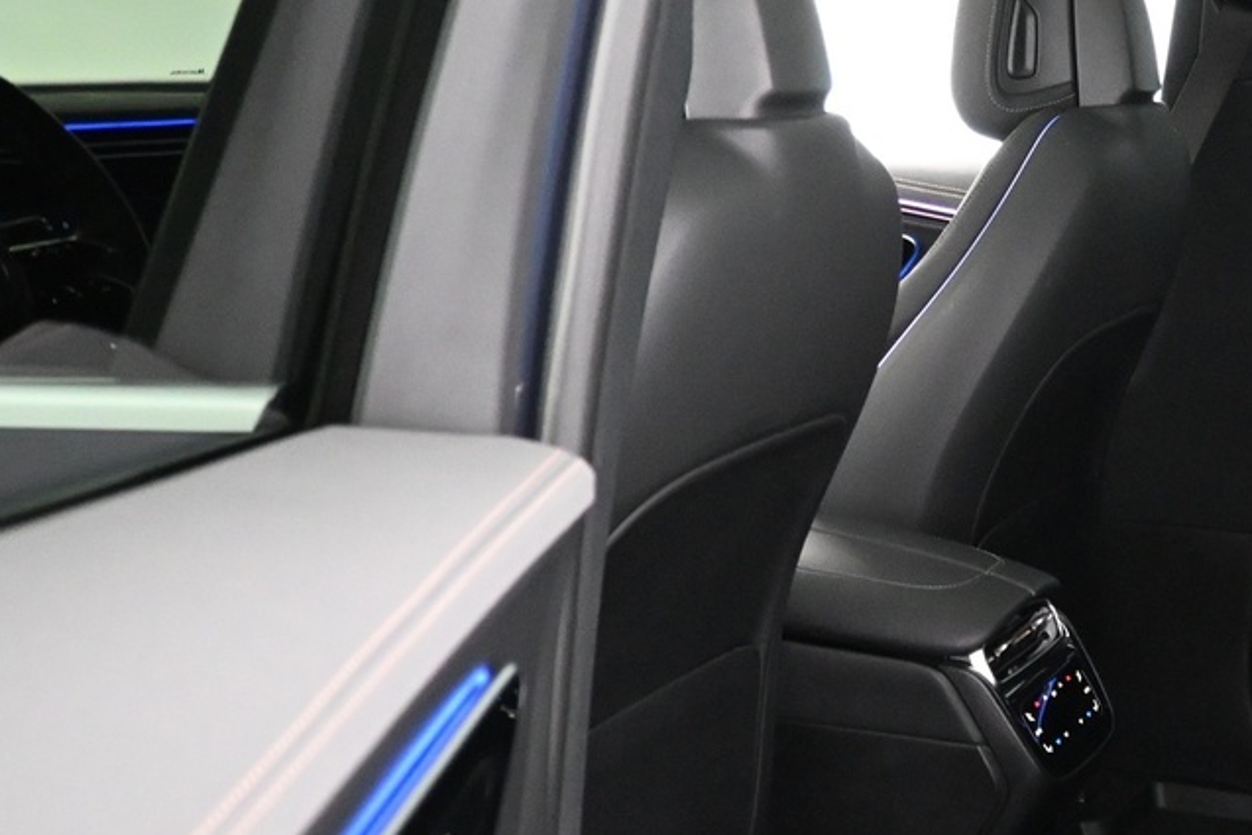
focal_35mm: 61
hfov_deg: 30.1
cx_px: 1313
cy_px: 472
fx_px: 2122
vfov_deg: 22.3
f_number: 3.5
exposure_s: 1/20
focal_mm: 16
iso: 4000
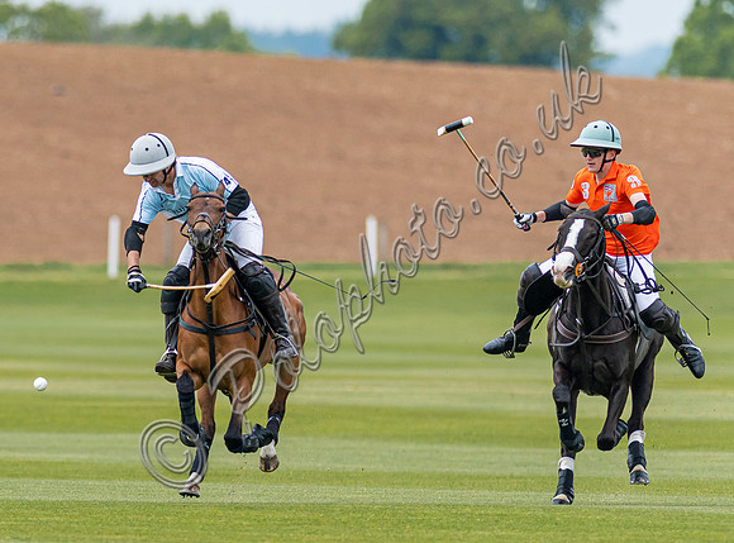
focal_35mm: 737
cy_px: 293
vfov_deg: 2.0
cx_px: 172
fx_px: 15541
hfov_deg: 2.7
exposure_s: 1/2500
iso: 320
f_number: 2.8
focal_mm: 300
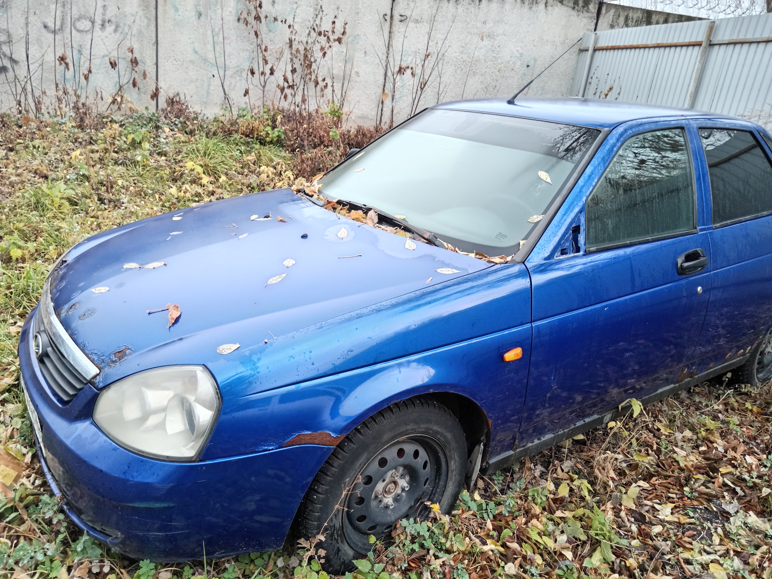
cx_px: 386
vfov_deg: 51.4
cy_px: 290
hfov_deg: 65.3
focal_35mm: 27
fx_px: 602
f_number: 1.9
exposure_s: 1/100
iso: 527
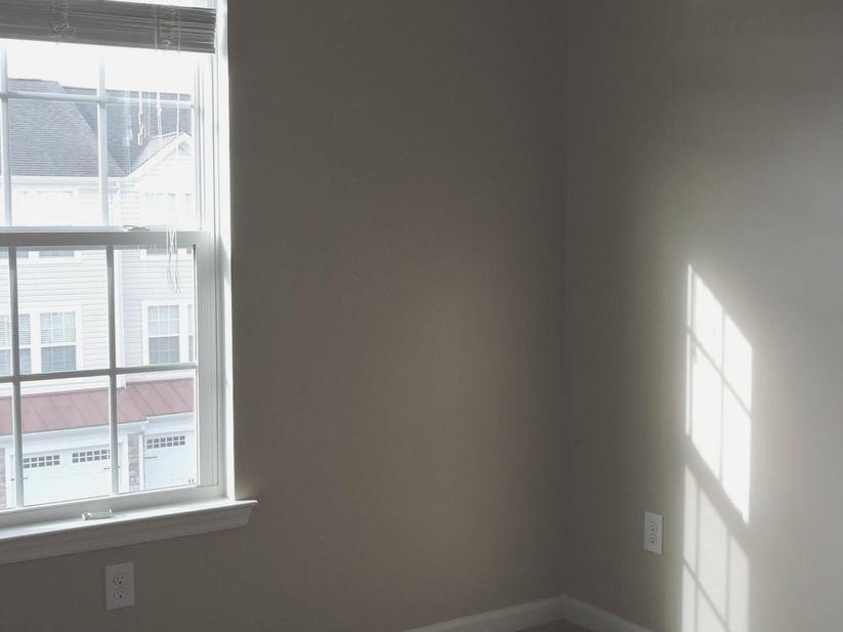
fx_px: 1193
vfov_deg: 29.7
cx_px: 434
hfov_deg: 38.9
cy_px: 308
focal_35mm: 49
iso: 100
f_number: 3.5
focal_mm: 5
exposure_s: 1/80
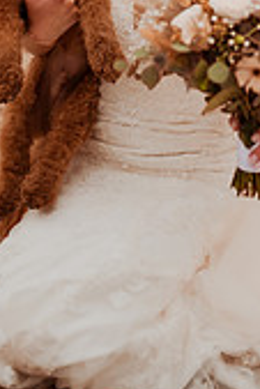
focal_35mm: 93
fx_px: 1005
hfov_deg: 14.7
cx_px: 171
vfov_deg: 20.5
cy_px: -74
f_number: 1.6
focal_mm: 35
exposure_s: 1/4000
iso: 500
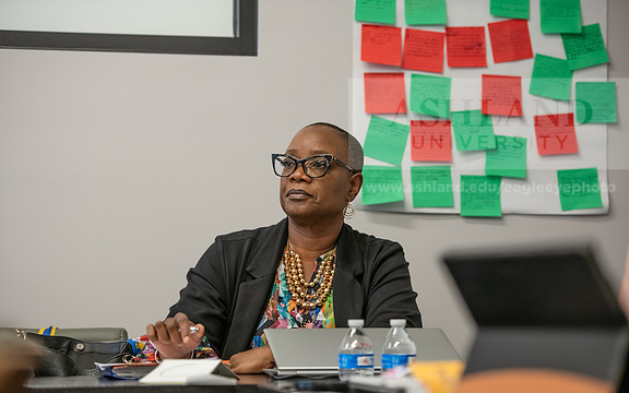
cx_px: 316
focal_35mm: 119
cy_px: 210
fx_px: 2040
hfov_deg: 17.5
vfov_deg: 11.0
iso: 1000
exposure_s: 1/200
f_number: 2.8
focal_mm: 116
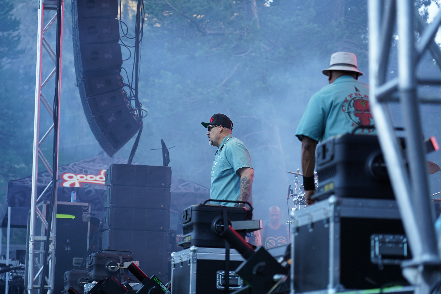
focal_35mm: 105
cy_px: 147
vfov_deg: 13.0
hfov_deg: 19.5
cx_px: 220
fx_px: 1286
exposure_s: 1/160
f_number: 4
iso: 320
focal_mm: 105
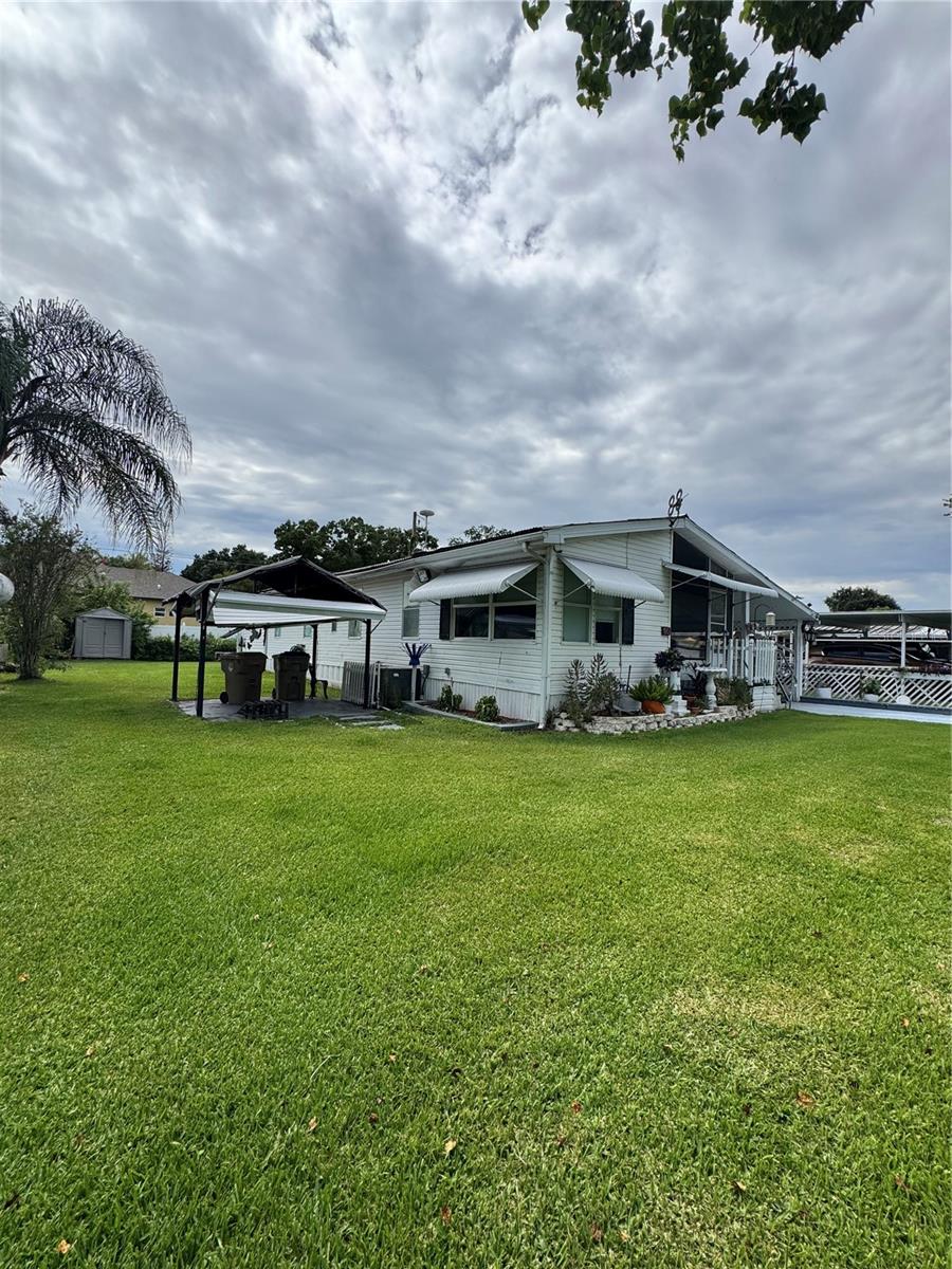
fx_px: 513
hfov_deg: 85.7
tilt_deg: +2.0
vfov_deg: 102.1
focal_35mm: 14
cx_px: 476
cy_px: 634
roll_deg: -1.9
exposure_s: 1/2415
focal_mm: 2.22
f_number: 2.2
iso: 50
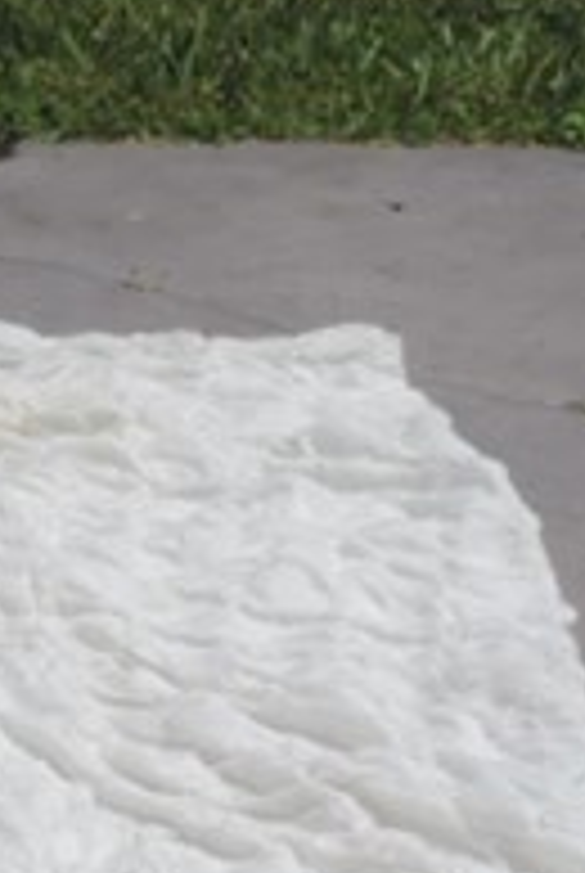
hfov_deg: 9.2
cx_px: -698
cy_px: 729
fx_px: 3352
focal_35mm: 138
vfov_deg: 14.7
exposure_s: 1/1250
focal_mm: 7.6
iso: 80
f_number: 4.3
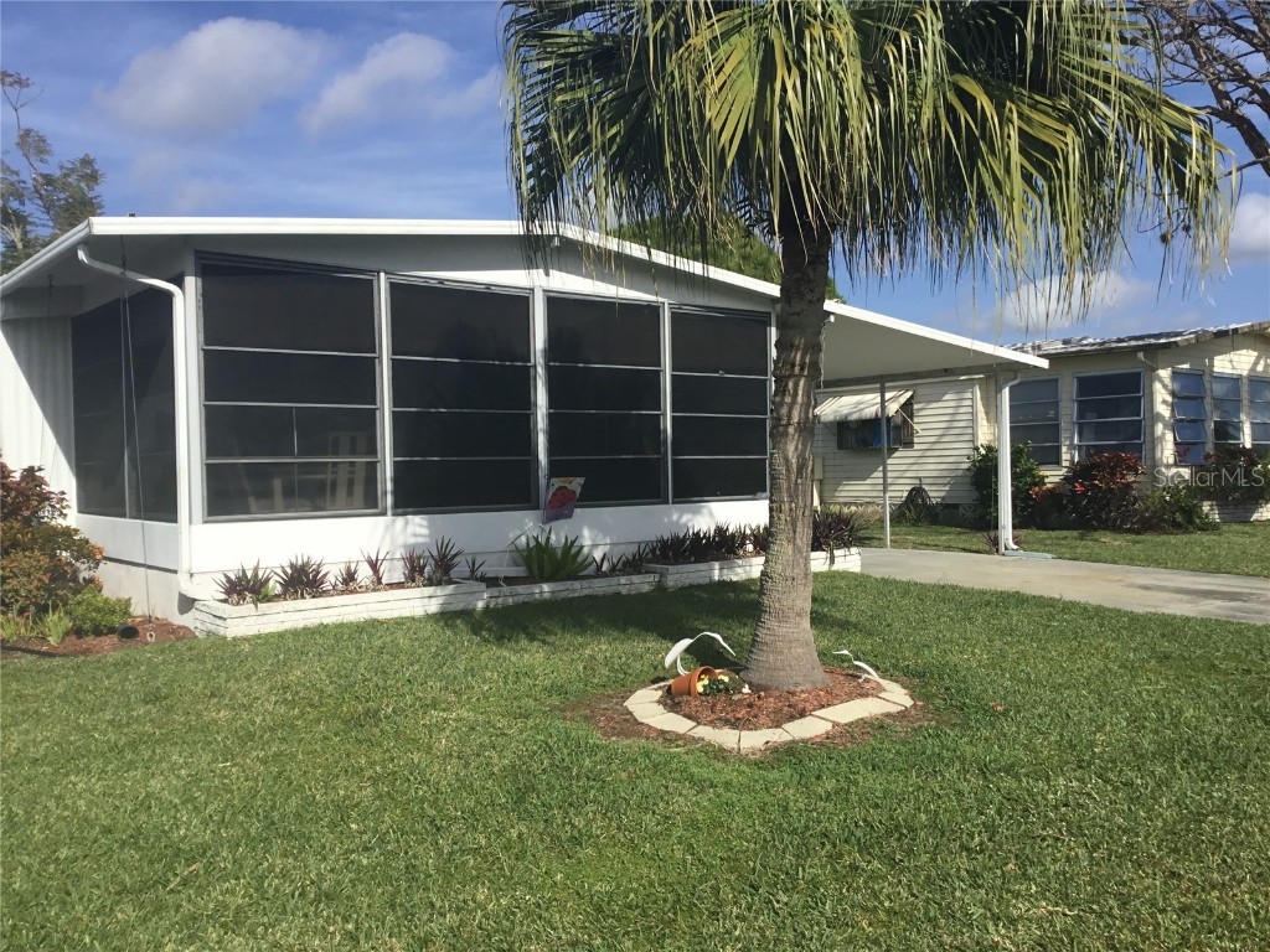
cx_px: 635
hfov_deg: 58.4
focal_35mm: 31
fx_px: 1137
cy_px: 476
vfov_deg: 45.4
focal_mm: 3.3
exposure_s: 1/1894
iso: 25
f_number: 2.4
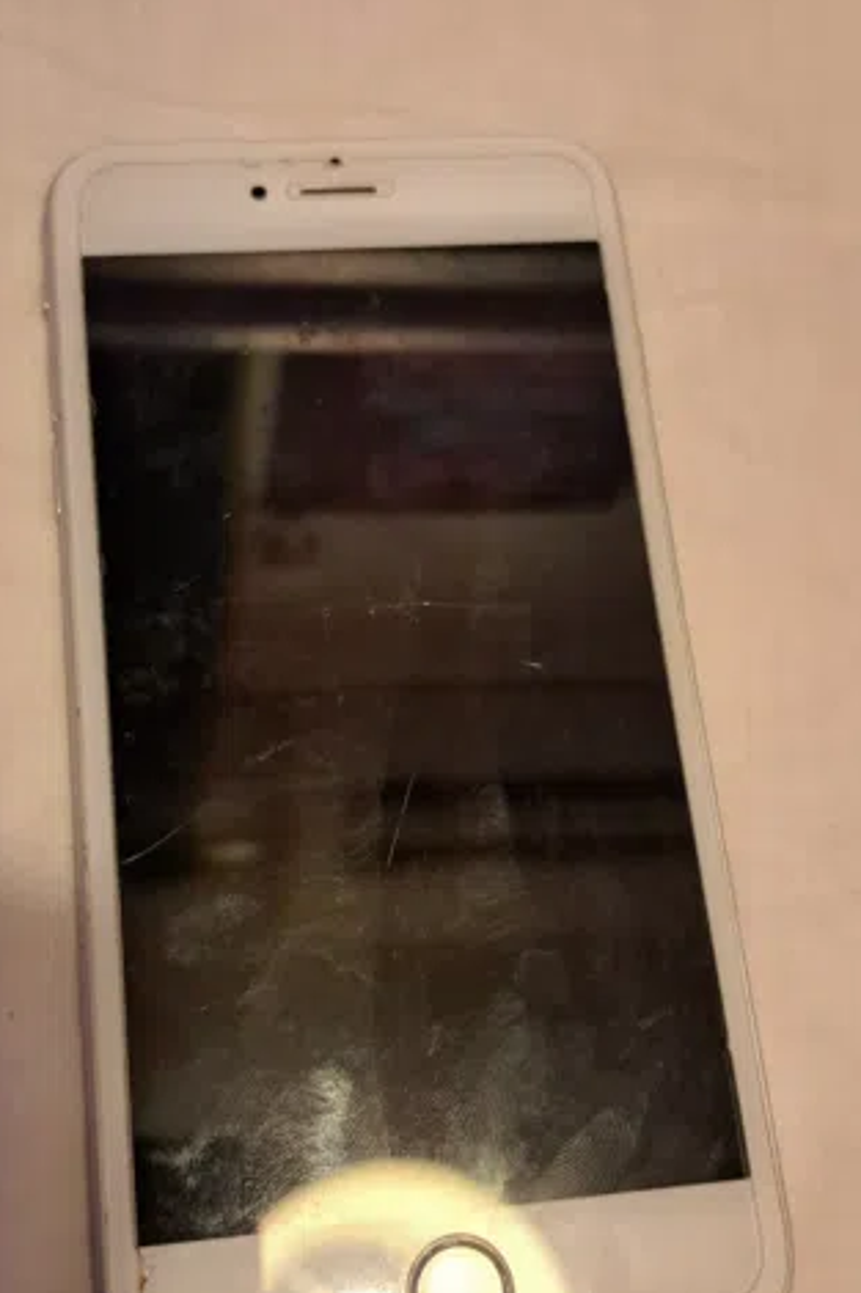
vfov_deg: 55.8
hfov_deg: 38.8
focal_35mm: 34
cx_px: 388
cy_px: 652
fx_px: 1221
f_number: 1.8
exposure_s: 1/50
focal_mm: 5.23
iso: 250
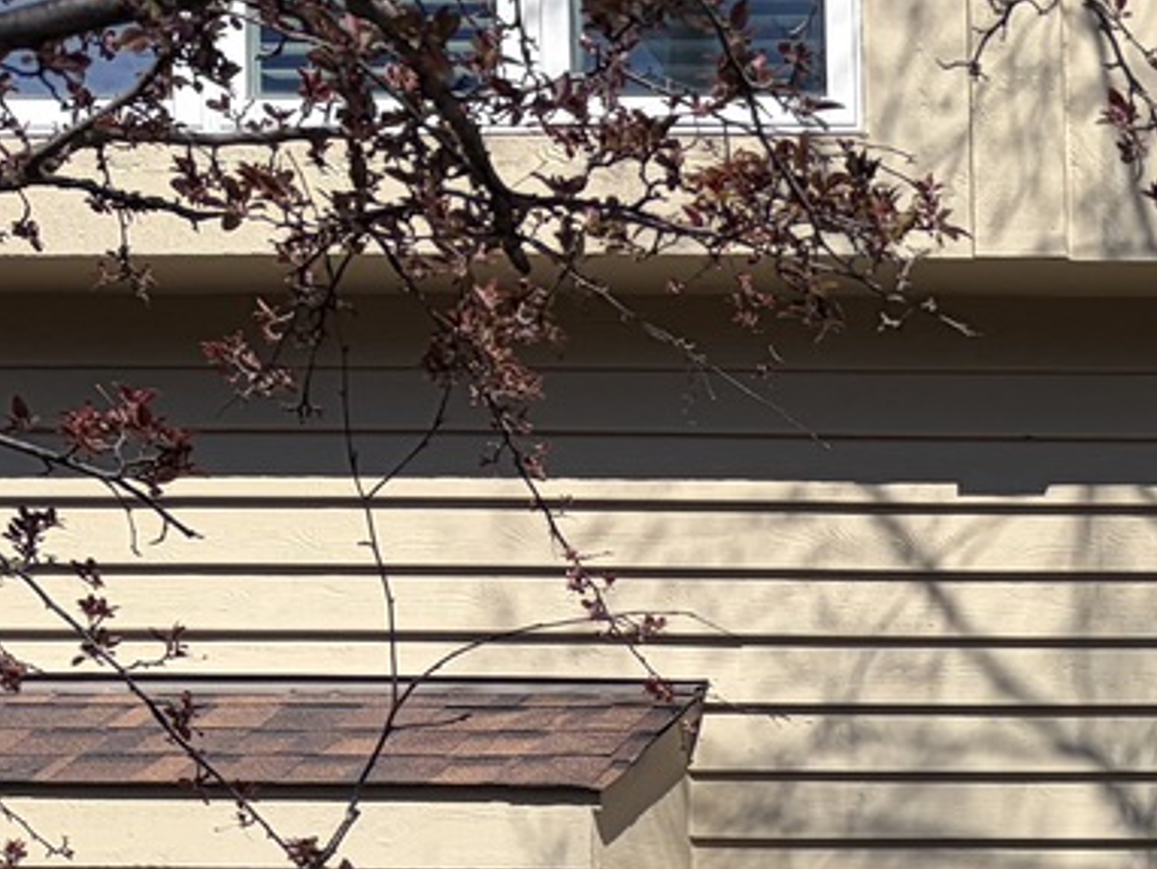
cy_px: 1535
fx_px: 3278
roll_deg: -0.4
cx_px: 2166
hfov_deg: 16.3
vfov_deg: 13.6
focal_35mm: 98
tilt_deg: -2.1
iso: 50
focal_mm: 5.96
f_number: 1.6
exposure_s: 1/2985
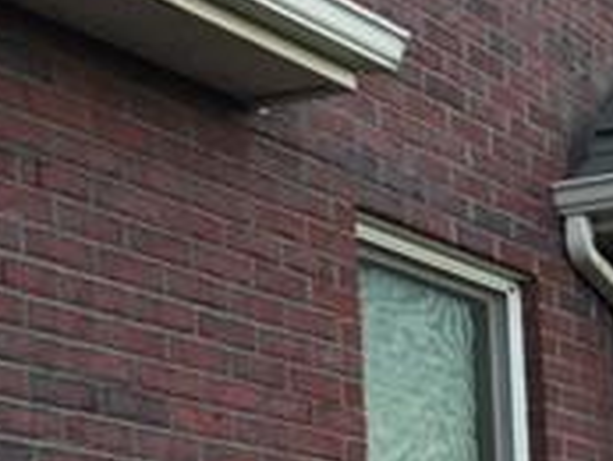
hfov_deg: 16.3
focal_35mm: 107
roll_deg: +3.2
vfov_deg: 12.9
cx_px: 992
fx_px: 1896
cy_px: 752
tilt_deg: +2.4
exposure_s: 1/30
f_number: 2.2
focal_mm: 4.15
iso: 50
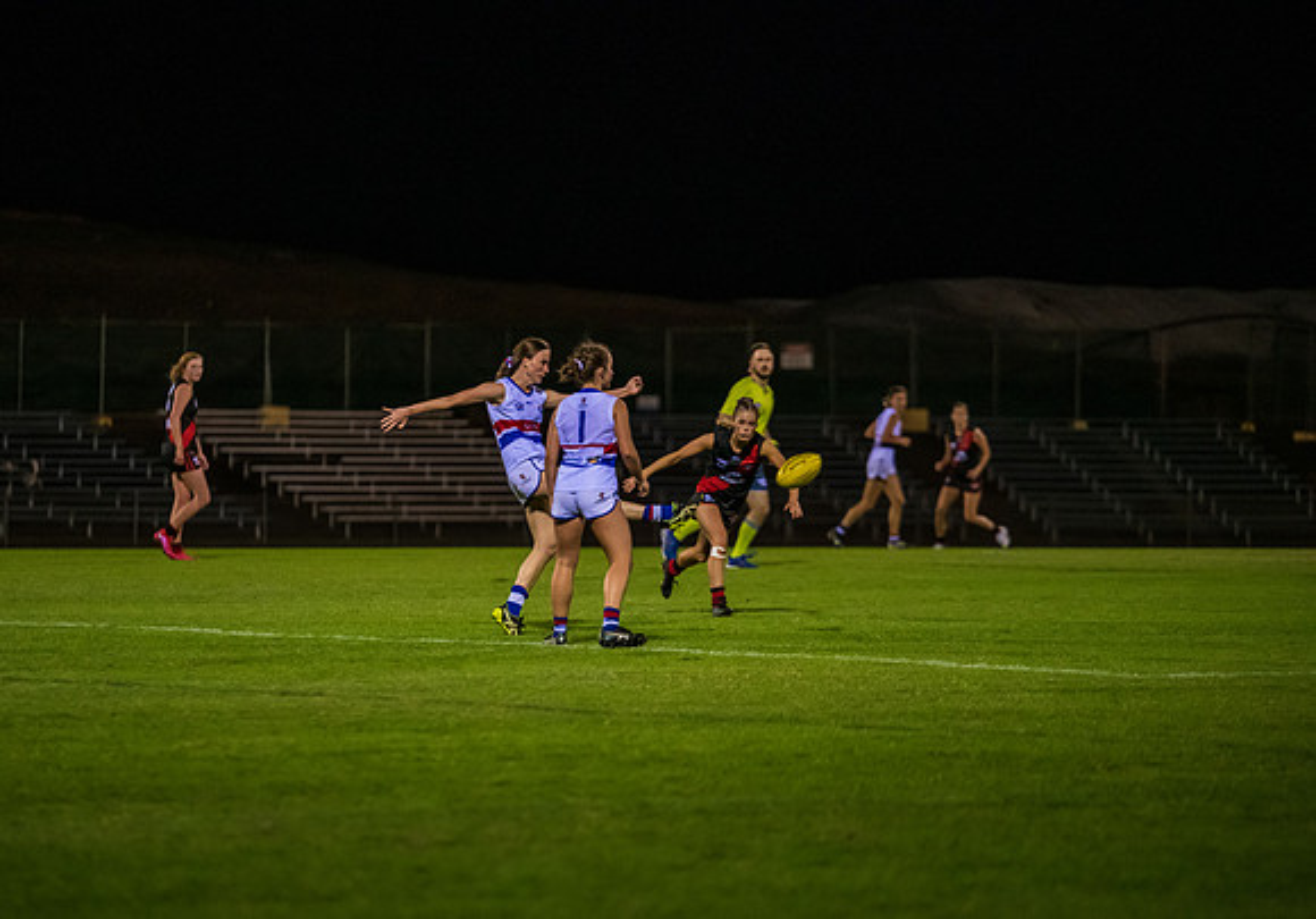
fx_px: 8490
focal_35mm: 229
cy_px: 510
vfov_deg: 6.2
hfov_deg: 8.9
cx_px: 552
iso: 3200
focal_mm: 200
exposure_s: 1/800
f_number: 2.8
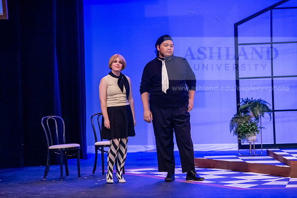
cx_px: 148
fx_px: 1238
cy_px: 99
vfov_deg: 9.2
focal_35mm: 150
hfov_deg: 13.7
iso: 3200
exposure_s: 1/200
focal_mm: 150
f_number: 3.2
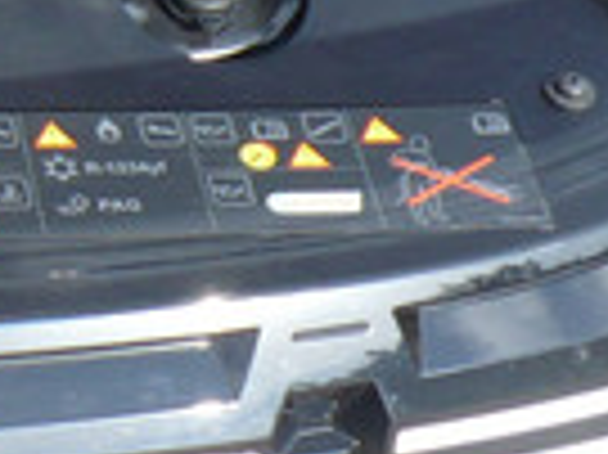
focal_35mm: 176
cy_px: -234
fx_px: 3089
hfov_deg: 10.2
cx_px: -680
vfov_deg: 8.2
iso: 100
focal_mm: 6.1
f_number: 2.8
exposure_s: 1/320
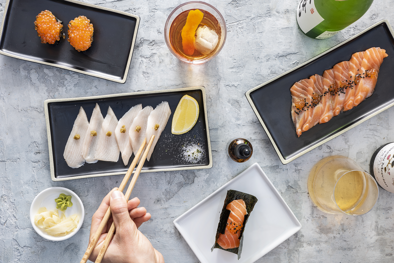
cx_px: 197
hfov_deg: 39.6
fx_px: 547
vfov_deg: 27.0
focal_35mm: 50
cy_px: 132
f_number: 11
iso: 320
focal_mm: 50
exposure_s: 1/200
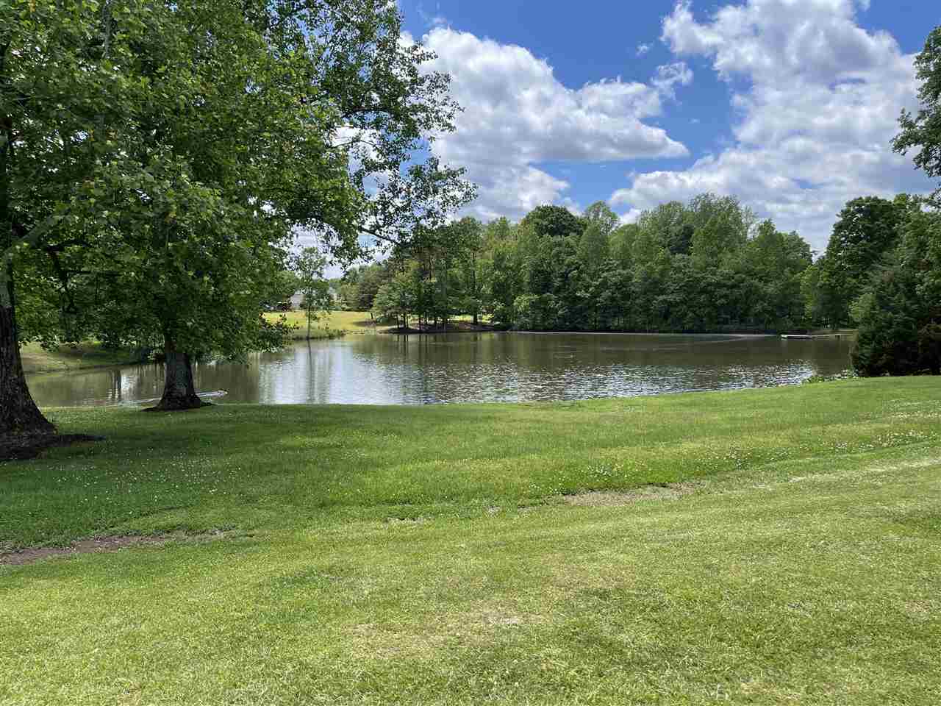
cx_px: 470
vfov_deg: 53.1
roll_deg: -0.2
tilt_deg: -4.9
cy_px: 353
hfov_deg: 67.3
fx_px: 707
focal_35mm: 26
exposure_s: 1/1767
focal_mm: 5.1
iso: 32
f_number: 1.6
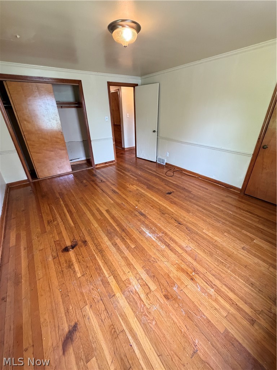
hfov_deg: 85.7
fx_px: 149
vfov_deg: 102.1
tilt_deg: -27.4
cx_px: 138
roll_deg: +2.0
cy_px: 185
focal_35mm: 14
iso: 500
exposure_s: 1/60
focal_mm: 2.22
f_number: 2.2
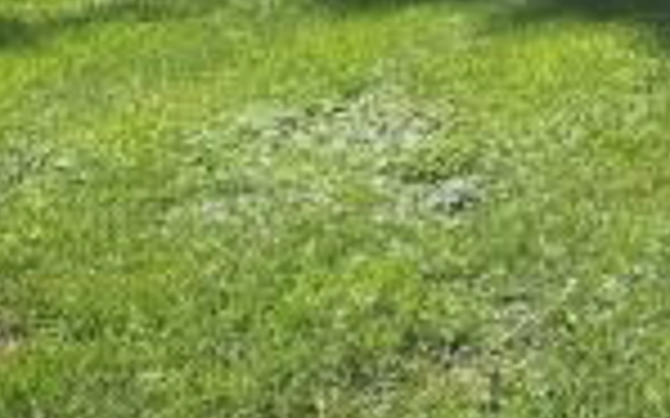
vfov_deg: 11.6
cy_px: -184
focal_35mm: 109
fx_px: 1990
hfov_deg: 18.7
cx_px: 623
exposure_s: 1/957
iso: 20
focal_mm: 5.4
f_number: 1.8
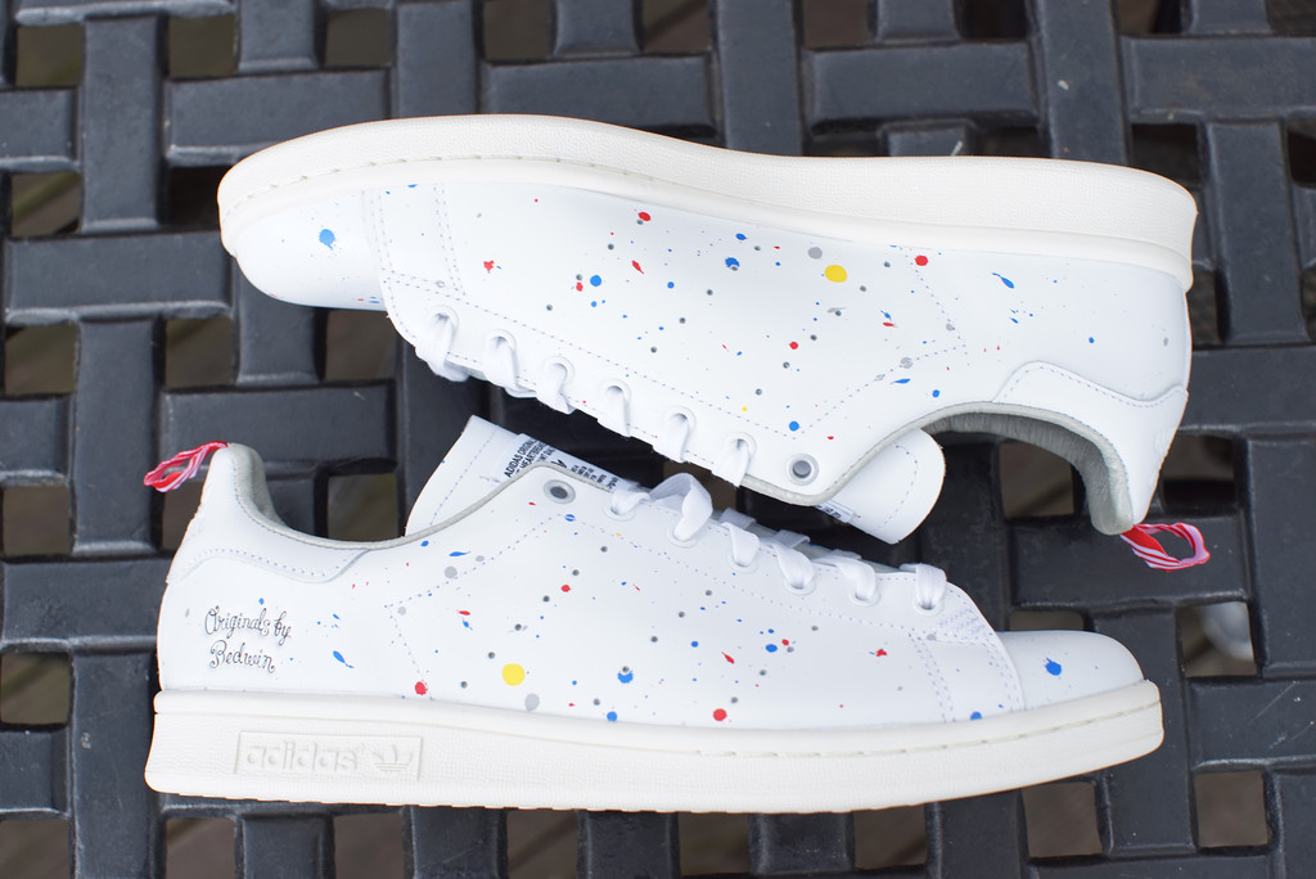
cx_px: 658
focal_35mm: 50
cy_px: 440
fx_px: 1829
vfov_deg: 27.0
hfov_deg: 39.6
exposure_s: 1/30
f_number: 6.3
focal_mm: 50
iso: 100
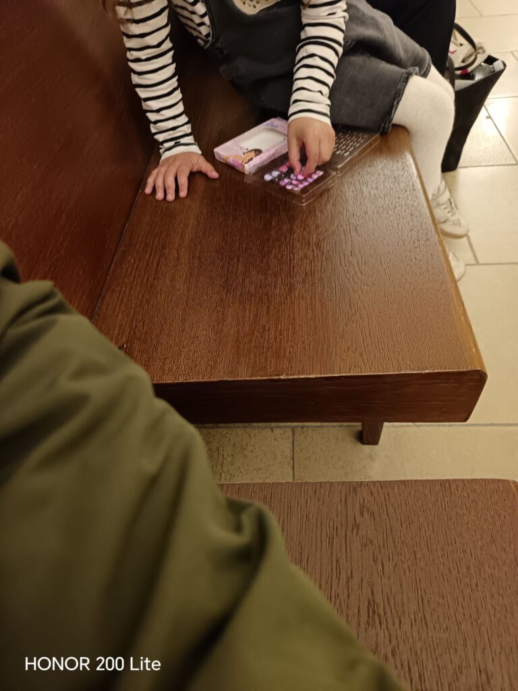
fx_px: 479
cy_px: 346
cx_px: 259
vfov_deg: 71.6
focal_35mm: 24
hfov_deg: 56.8
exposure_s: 1/25
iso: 2442
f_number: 1.75
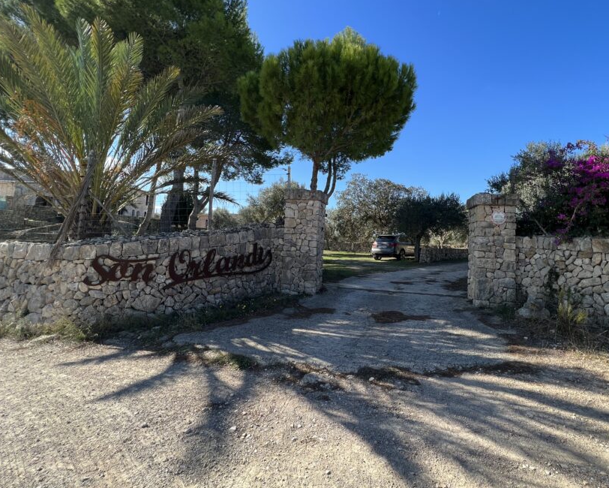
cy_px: 224
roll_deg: -2.0
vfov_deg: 80.2
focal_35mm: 16
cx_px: 352
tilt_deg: +3.7
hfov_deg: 92.4
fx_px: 288
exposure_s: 1/592
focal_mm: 1.57
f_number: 1.8
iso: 32
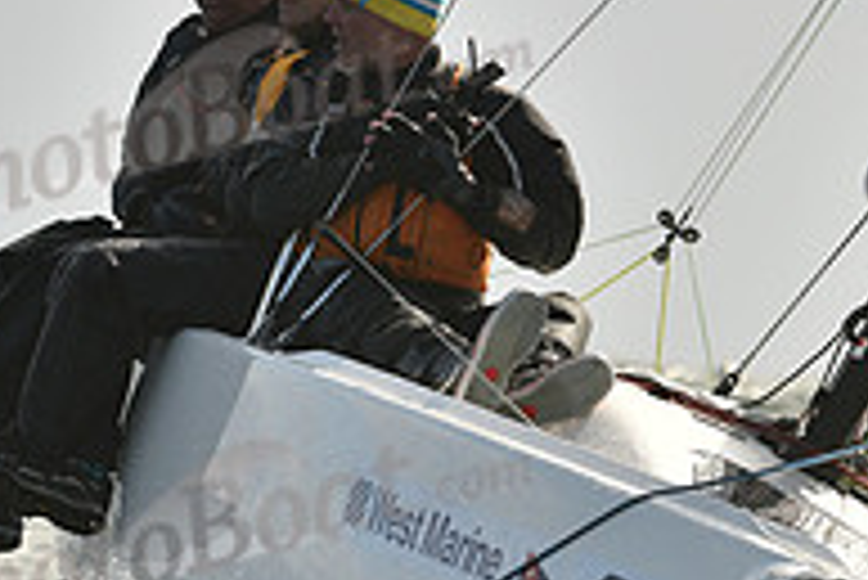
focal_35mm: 752
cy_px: 704
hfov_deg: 2.7
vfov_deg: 1.8
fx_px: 18145
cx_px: 769
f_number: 9
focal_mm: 250
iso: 320
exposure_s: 1/800
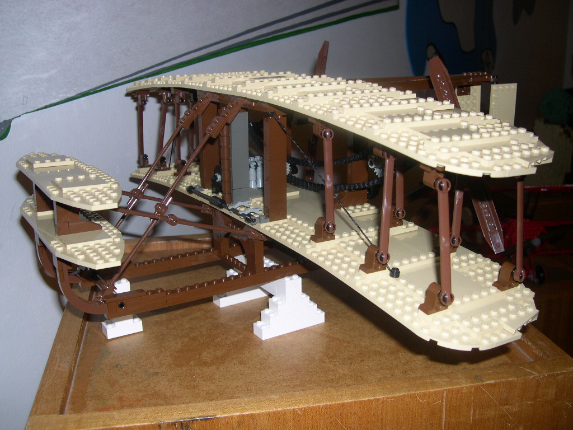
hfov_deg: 49.0
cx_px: 286
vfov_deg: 37.7
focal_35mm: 38
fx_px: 629
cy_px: 215
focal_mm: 8
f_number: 2.8
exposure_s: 1/60
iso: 100
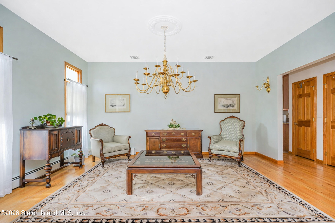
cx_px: 168
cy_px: 112
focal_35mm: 16
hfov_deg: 96.7
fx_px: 149
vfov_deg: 73.7
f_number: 4
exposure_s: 1/10
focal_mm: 16
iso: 64
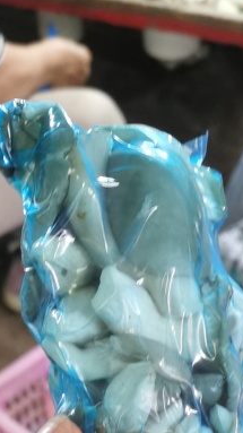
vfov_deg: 22.8
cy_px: 575
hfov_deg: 14.6
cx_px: 194
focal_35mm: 82
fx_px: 941
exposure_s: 1/25
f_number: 1.8
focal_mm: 5.58
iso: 400
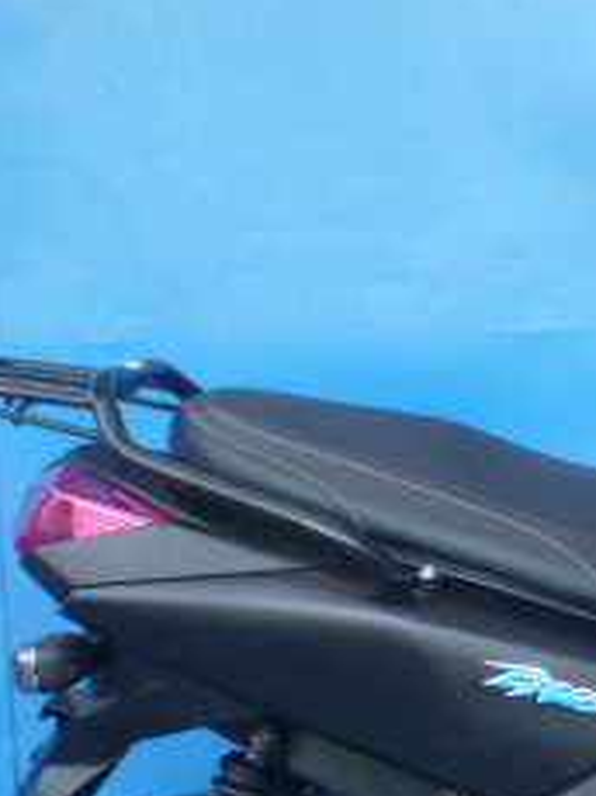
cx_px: 873
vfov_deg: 21.2
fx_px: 2116
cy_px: 592
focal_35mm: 92
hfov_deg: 15.0
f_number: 2.6
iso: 80
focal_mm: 5.8
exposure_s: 1/80
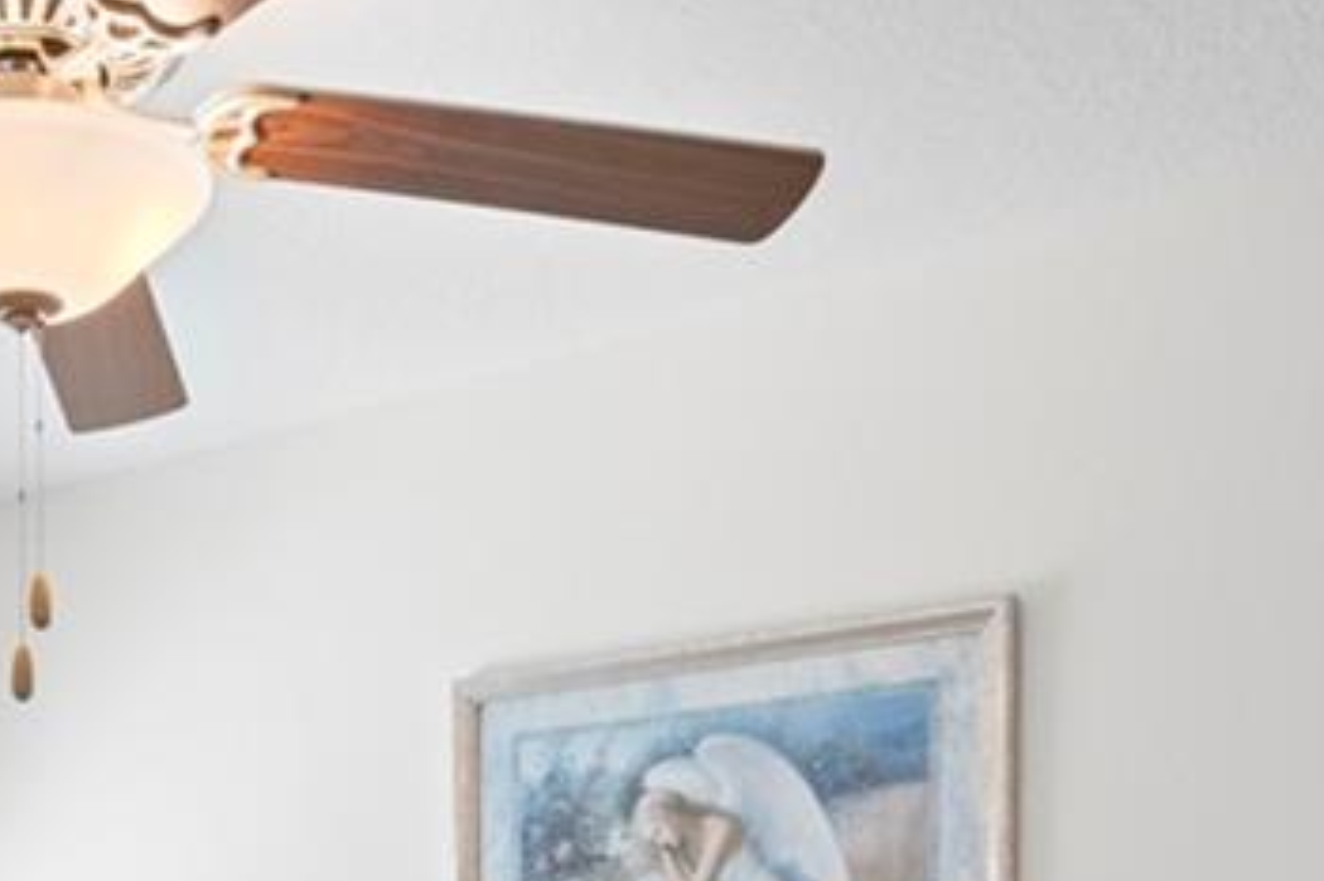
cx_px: 76
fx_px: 2353
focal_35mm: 64
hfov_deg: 29.8
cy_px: 1255
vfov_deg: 19.1
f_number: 8
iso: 800
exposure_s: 1/10
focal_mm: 14
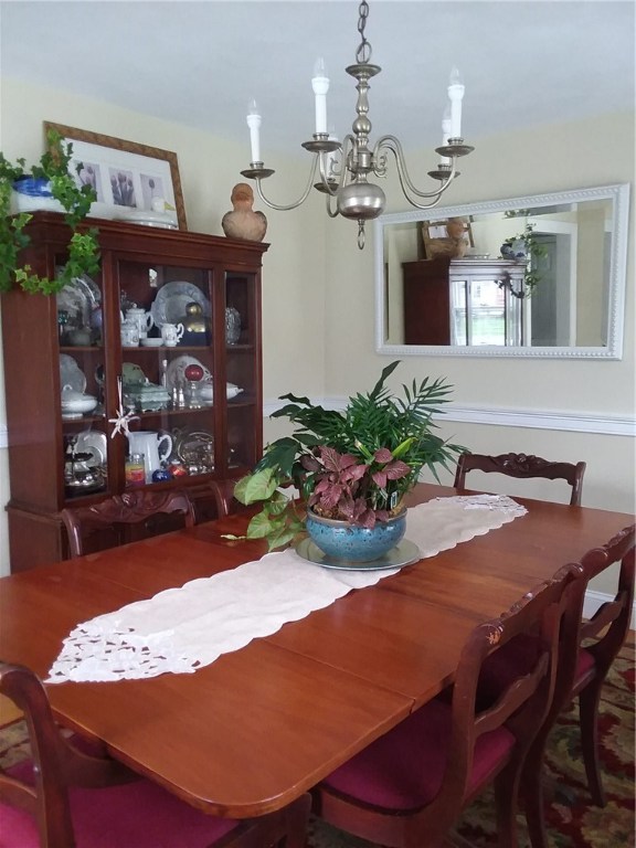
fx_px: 710
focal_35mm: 29
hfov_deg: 48.2
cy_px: 424
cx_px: 318
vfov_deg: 61.7
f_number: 1.9
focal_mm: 2.47
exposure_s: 1/24
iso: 160
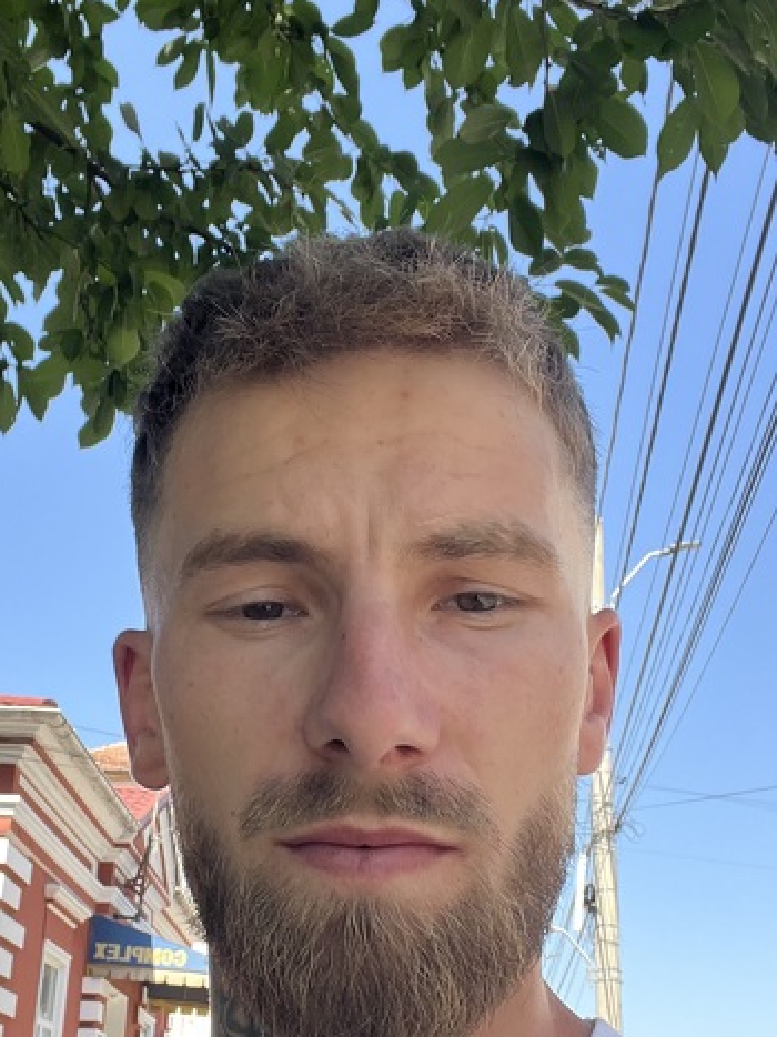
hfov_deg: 32.1
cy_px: 644
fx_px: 1347
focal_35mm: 45
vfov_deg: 41.8
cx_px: 321
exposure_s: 1/163
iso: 32
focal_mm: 2.71
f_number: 2.2
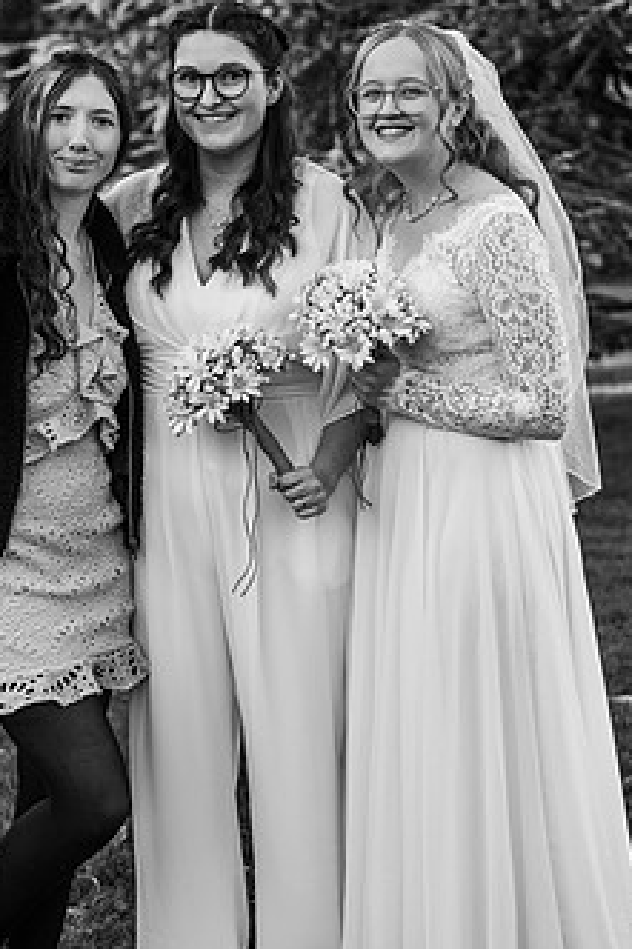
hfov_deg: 15.5
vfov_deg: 23.1
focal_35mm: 88
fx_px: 2320
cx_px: 279
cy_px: 543
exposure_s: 1/250
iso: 100
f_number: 4
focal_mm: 65
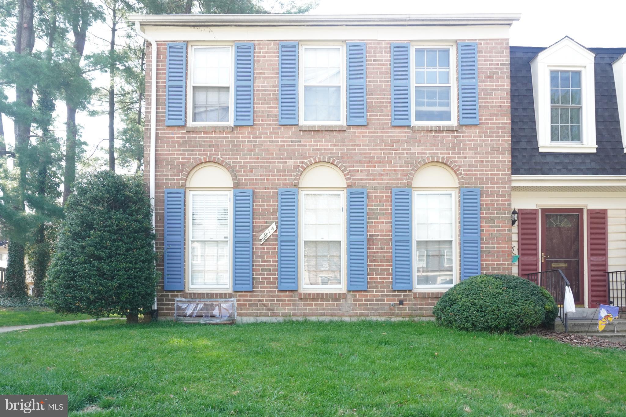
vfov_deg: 53.1
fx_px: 417
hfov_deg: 73.7
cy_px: 208
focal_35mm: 24
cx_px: 313
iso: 800
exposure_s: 1/200
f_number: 7.1
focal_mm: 16
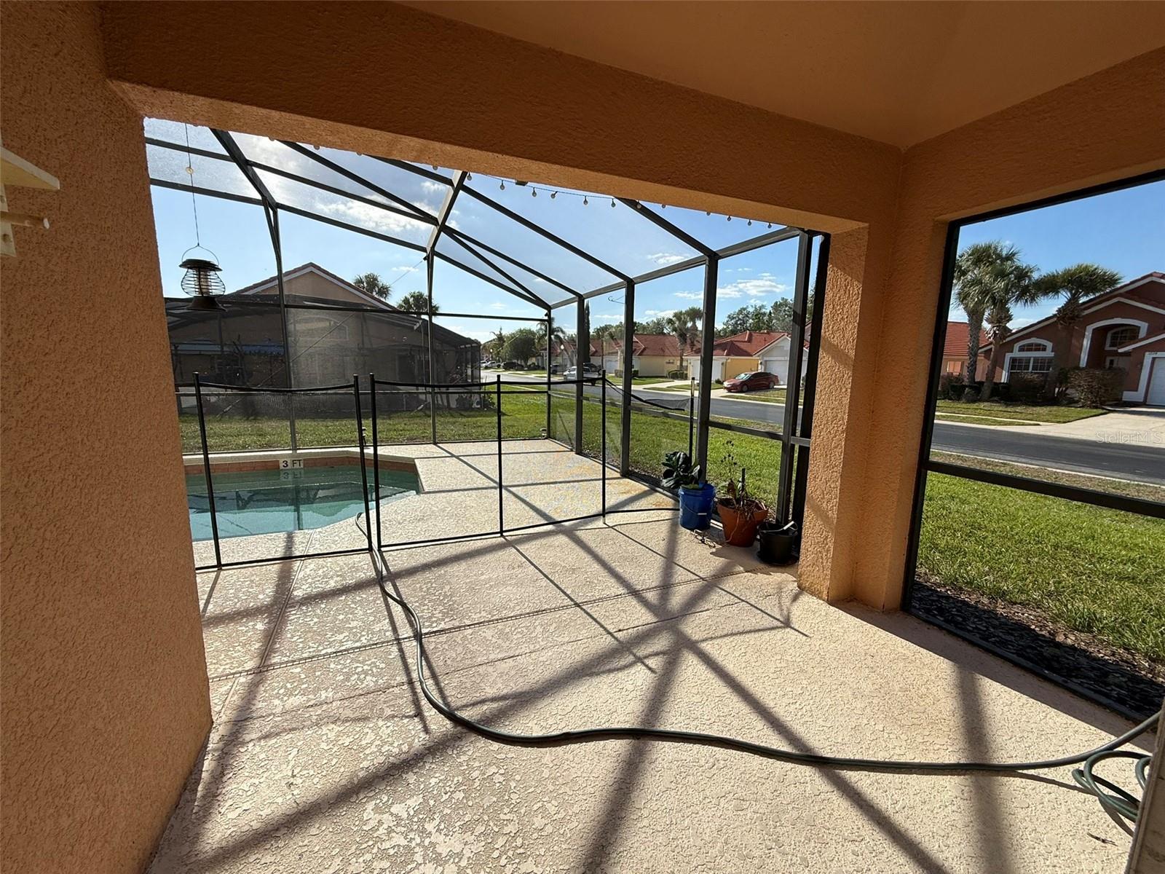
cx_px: 582
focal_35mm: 14
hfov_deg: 102.1
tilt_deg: -8.4
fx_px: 471
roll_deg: -1.6
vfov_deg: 85.7
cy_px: 437
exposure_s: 1/1464
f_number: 2.2
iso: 50
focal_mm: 2.22
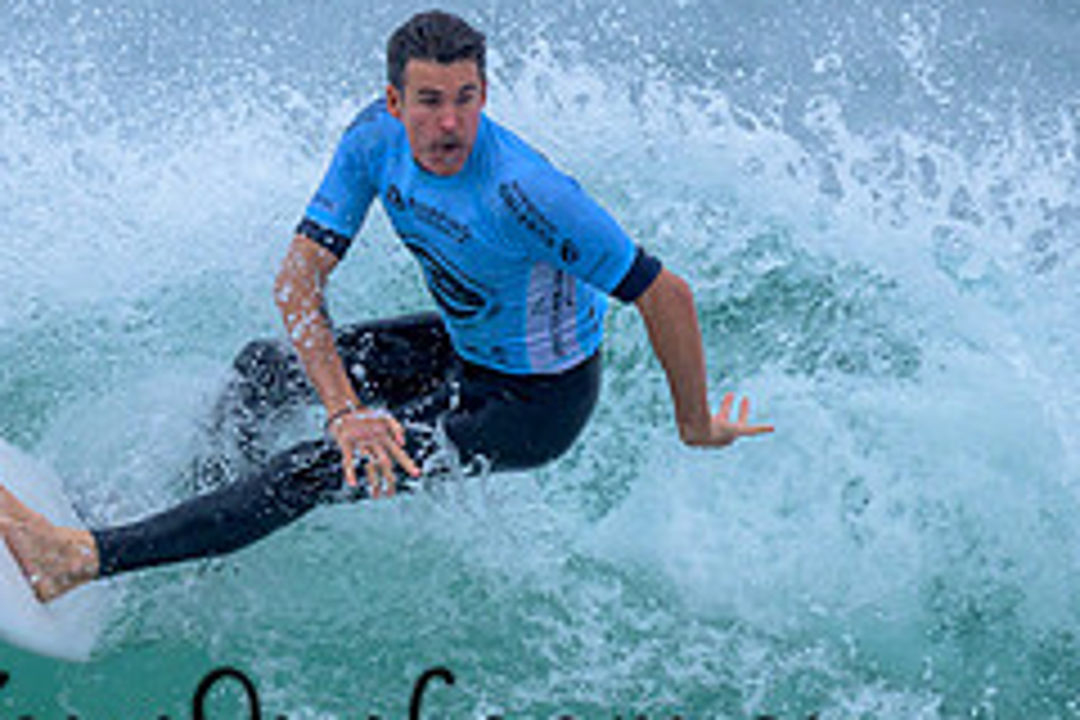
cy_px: 635
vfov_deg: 0.6
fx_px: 64375
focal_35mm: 2146
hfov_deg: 1.0
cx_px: 246
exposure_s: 1/2000
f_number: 6.3
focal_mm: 800
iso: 1000
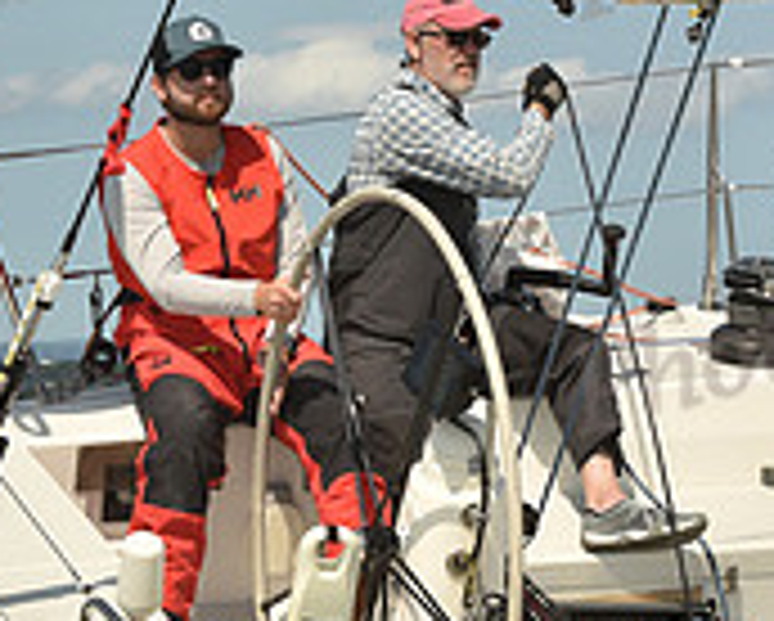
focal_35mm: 316
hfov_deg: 6.1
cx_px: 342
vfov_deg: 4.9
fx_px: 7247
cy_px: 614
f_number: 11
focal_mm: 100
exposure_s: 1/800
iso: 250
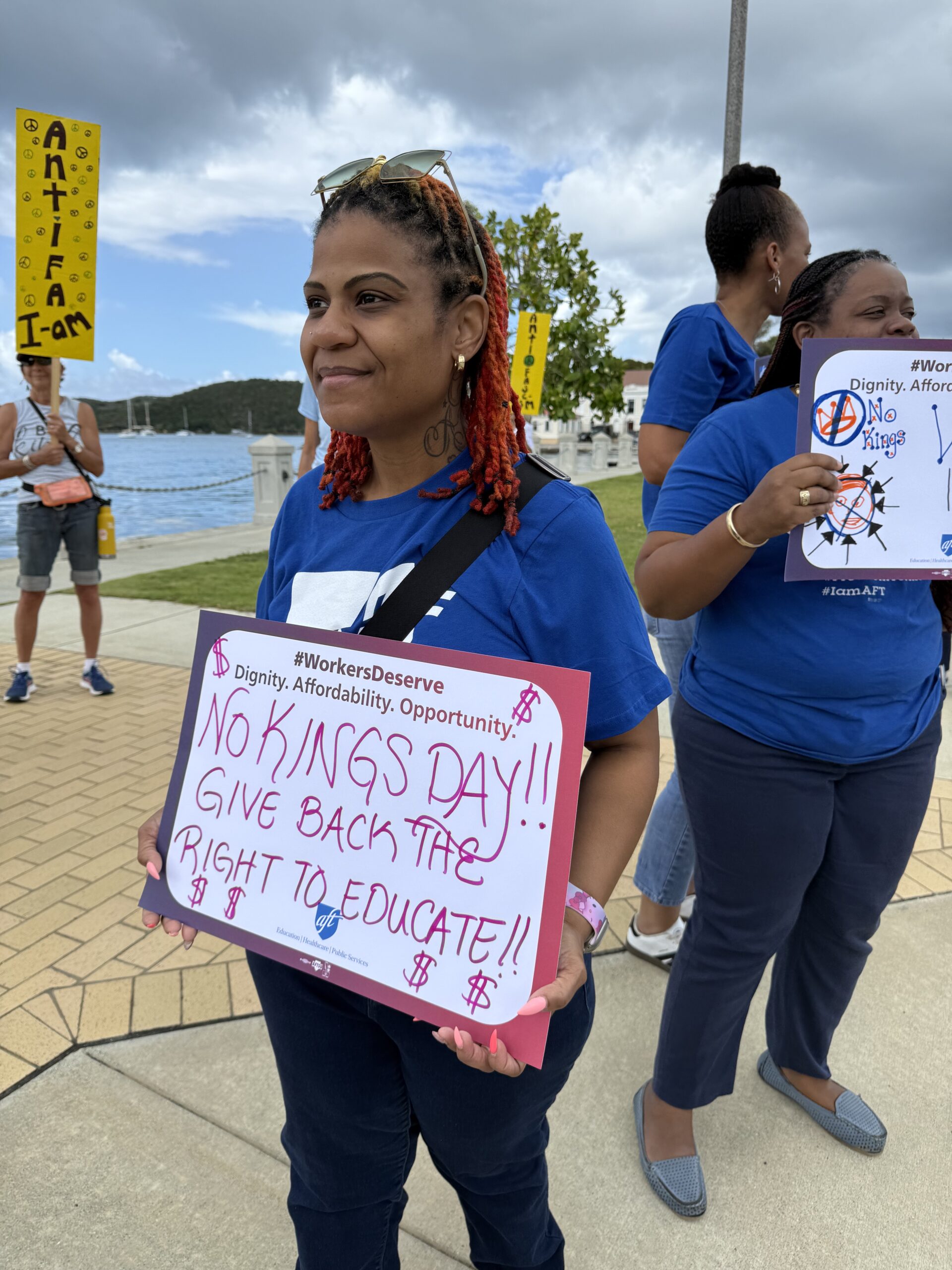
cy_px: 635
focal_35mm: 24
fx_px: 880
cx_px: 476
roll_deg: -1.1
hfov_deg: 56.8
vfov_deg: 71.6
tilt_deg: -10.8
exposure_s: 1/2801
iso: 80
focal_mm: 6.76
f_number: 1.78
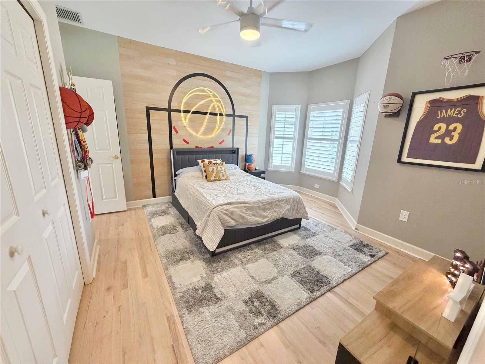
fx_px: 196
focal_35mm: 14
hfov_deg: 102.1
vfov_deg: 85.7
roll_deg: -2.0
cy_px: 182
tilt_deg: -14.9
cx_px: 242
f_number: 2.2
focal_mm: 2.22
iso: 320
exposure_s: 1/120
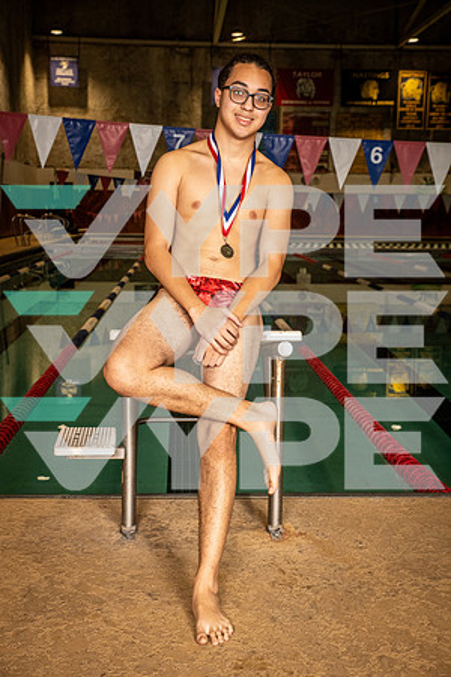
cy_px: 338
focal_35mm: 48
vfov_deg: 41.1
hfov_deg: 28.1
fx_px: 902
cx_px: 226
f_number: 6.3
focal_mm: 48
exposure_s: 1/400
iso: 1000
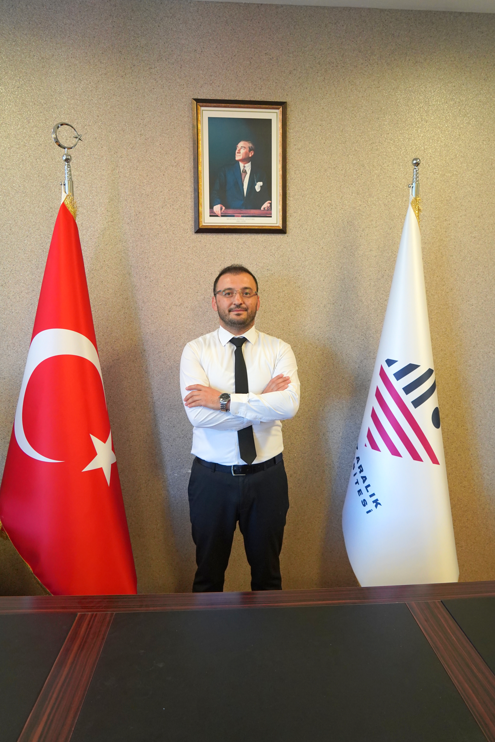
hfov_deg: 47.9
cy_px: 371
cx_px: 248
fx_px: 557
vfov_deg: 67.4
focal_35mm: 27
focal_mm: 27
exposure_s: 1/160
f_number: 4
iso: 3200
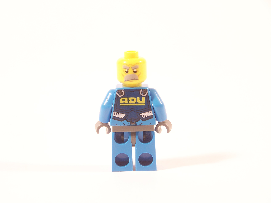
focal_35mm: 105
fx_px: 822
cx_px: 136
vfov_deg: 14.1
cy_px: 102
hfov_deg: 18.7
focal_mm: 17.5
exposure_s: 1/10
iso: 100
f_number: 3.2
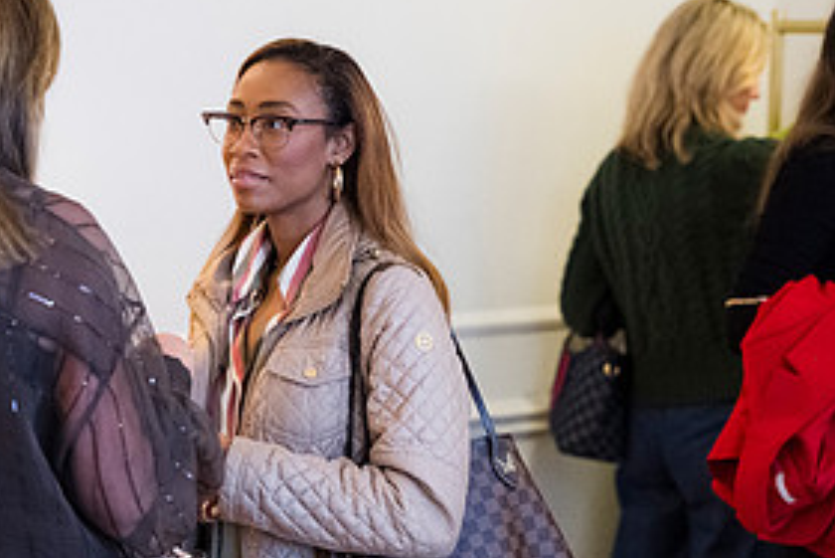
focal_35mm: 114
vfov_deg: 12.0
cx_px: 322
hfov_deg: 17.9
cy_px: 294
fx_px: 2645
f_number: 2.2
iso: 3200
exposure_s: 1/200
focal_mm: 55
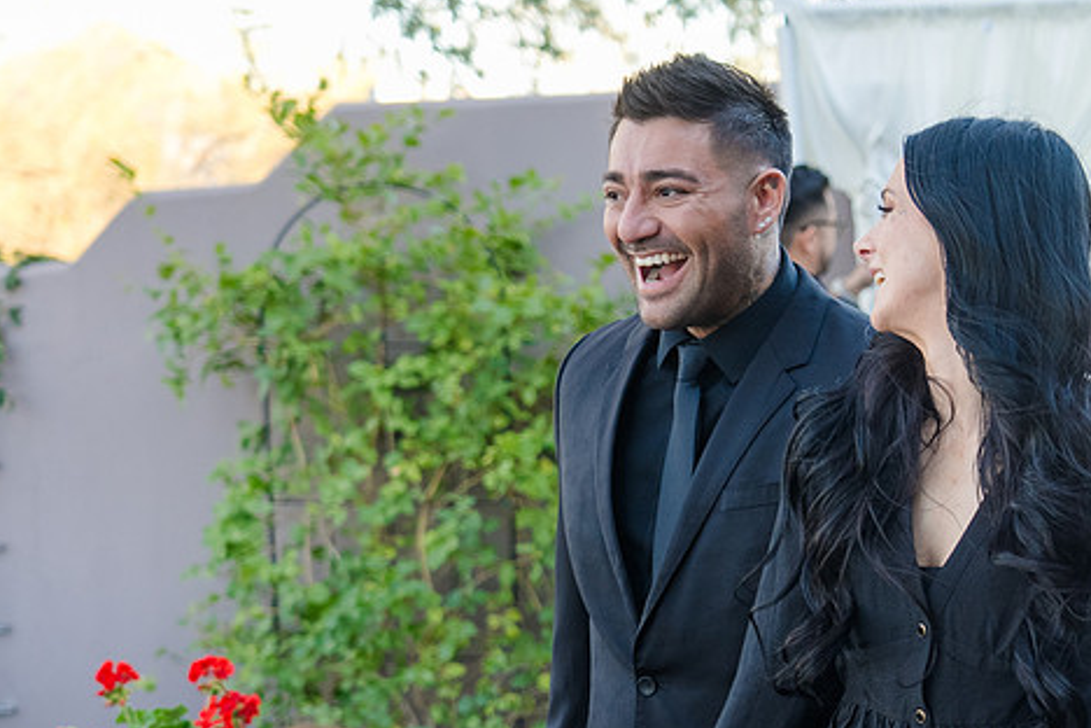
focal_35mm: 106
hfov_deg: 19.1
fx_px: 3212
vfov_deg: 12.9
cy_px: 506
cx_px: 899
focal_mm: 60
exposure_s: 1/250
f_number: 4
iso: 500
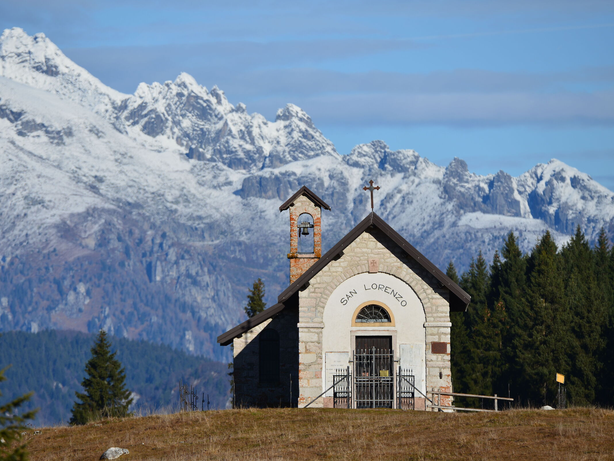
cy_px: 231
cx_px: 272
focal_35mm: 542
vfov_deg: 2.7
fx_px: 9613
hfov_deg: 3.7
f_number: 11
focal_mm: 500
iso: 125
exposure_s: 1/500
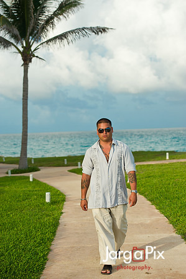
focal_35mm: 70
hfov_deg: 19.4
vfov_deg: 28.9
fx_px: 544
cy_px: 140
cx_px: 93
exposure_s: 1/1600
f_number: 4
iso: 200
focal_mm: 70
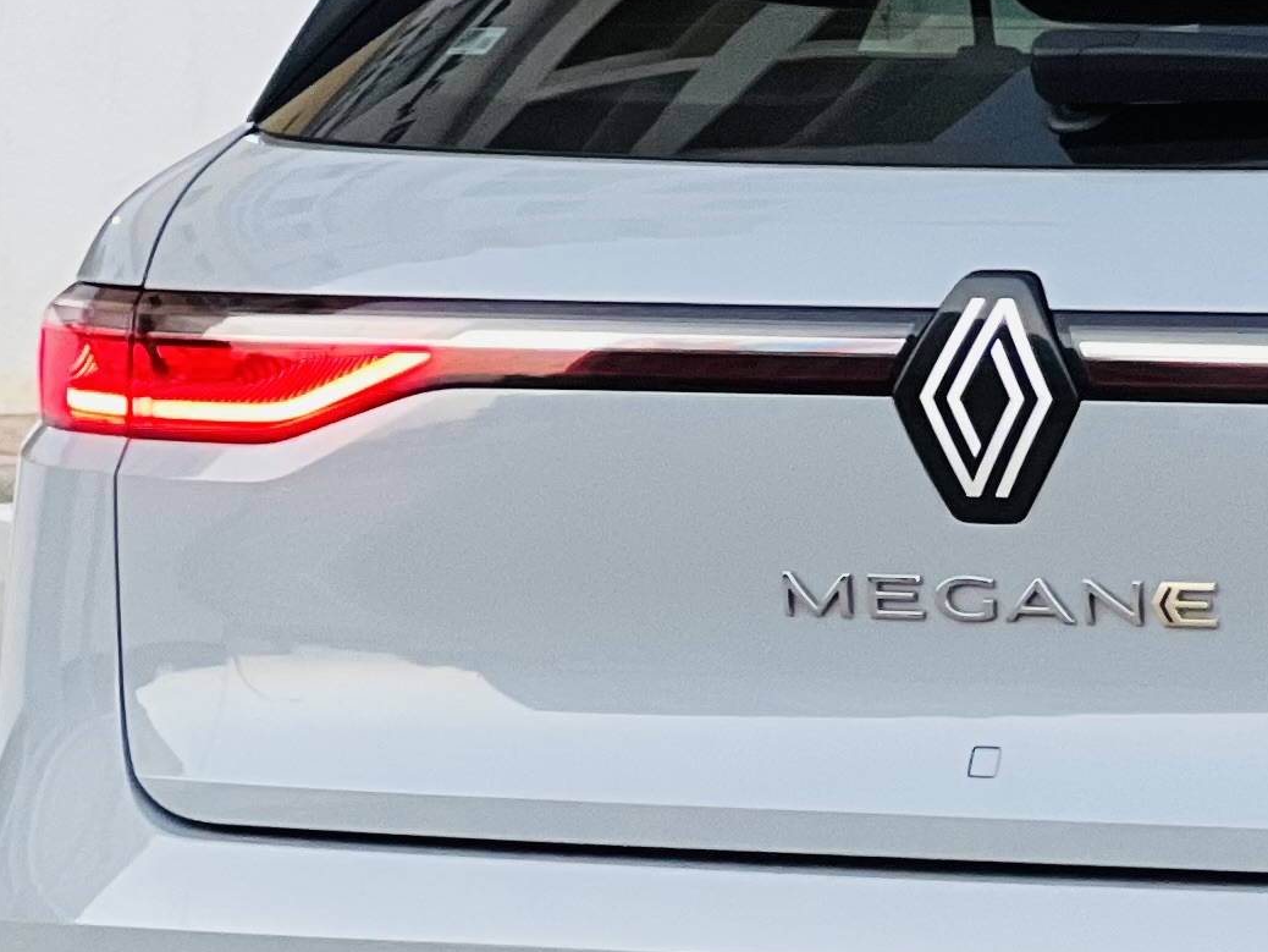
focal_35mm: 299
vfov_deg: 5.0
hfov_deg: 6.5
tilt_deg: -5.9
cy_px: 700
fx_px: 10955
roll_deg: -1.5
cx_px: 2029
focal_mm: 9
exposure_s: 1/40
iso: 200
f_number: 2.8
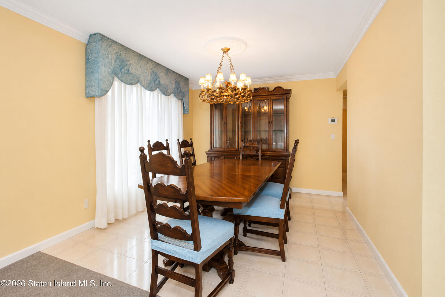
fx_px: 185
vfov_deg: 77.3
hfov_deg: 100.4
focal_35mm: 15
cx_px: 222
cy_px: 148
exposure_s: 1/60
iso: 2000
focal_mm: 10
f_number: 7.1
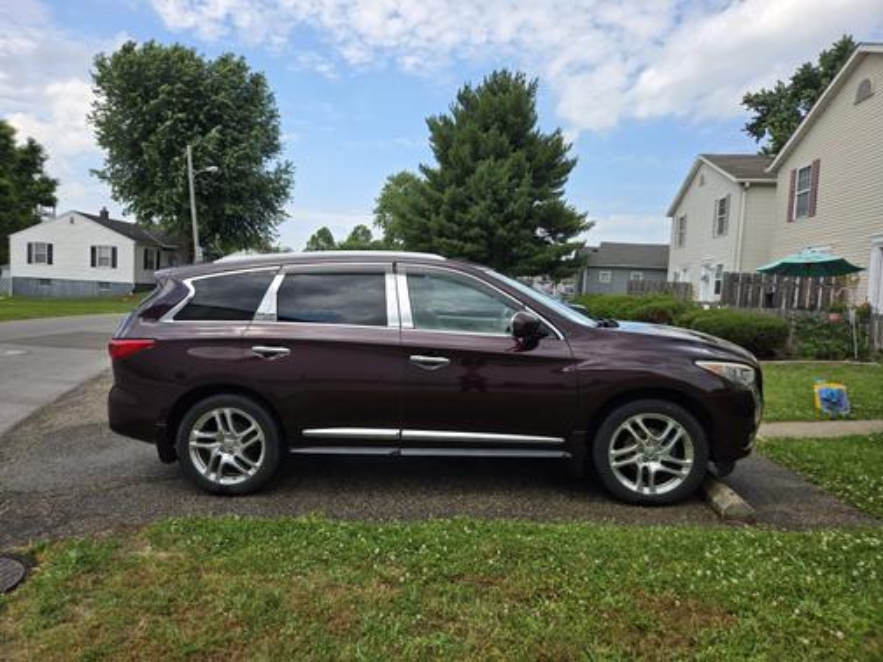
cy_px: 331
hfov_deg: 73.9
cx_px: 442
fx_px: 587
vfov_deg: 58.9
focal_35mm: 23
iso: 25
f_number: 1.8
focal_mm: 5.4
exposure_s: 1/1036
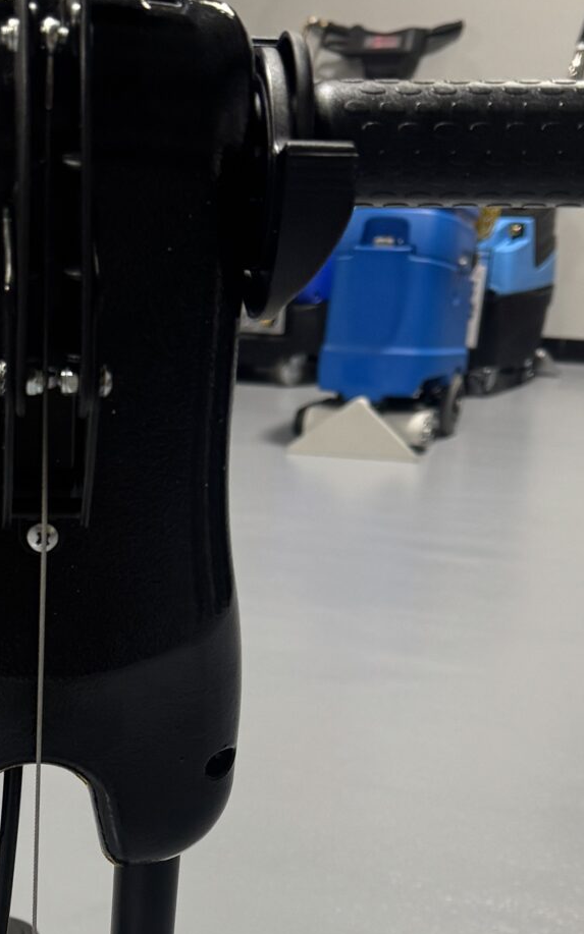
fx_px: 1808
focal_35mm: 71
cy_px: 972
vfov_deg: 27.1
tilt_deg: -25.7
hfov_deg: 18.0
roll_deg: +1.2
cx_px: 38
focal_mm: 6.76
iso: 125
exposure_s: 1/121
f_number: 1.78
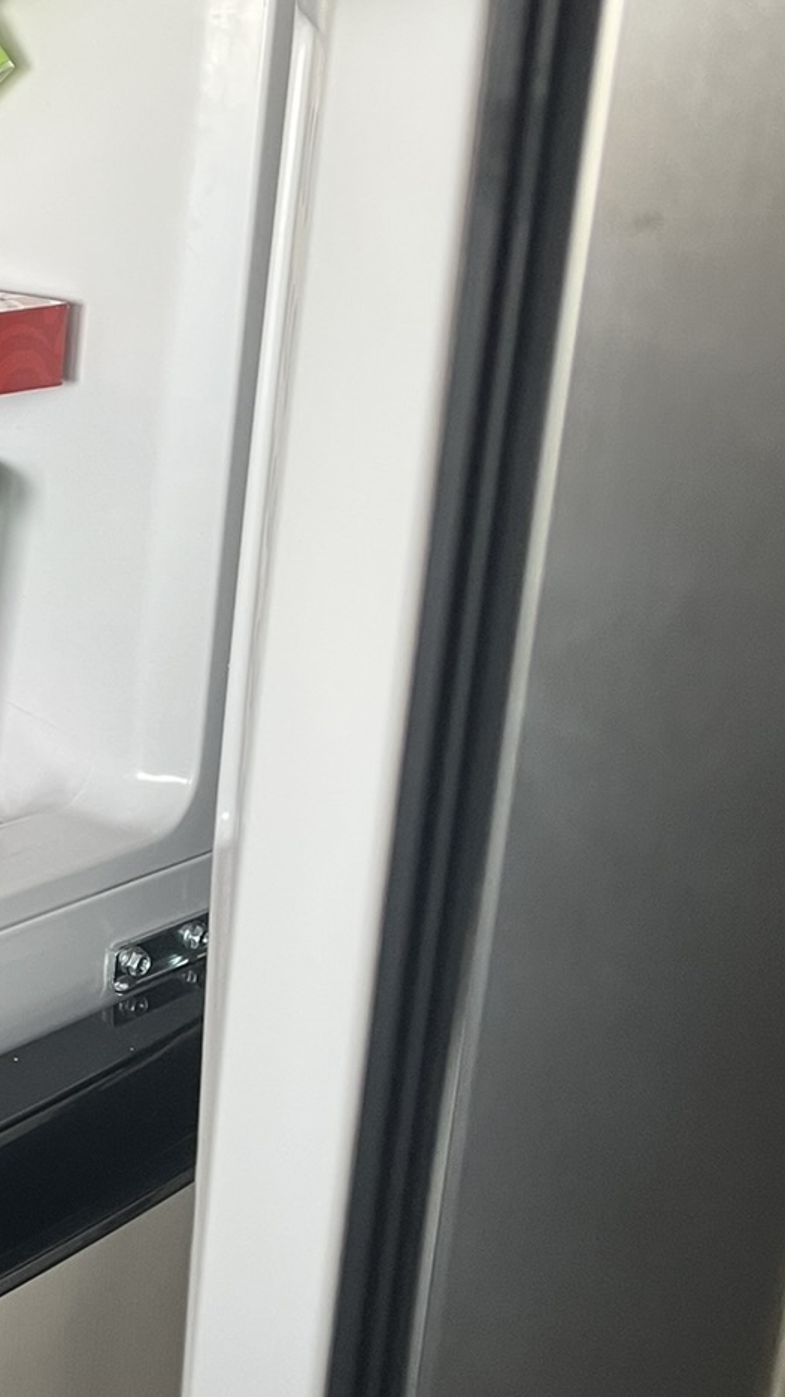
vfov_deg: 33.8
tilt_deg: -16.8
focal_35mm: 62
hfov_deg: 18.0
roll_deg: -1.6
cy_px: 625
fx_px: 2296
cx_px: -257
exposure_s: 1/60
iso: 125
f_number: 1.6
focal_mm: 5.1
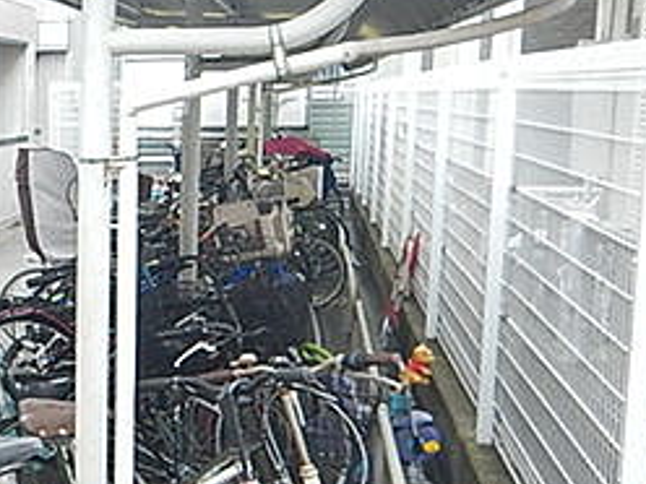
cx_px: -120
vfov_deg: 25.2
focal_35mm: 58
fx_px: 1082
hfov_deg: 29.0
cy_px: 255
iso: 400
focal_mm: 4.3
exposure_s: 1/15
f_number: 2.8
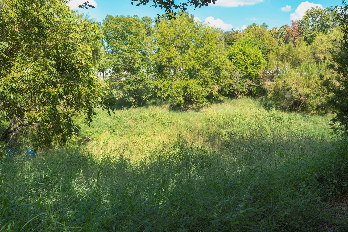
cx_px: 174
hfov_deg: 54.4
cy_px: 116
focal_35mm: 35
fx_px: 338
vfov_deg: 37.9
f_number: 4.5
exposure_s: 1/250
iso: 160
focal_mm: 35
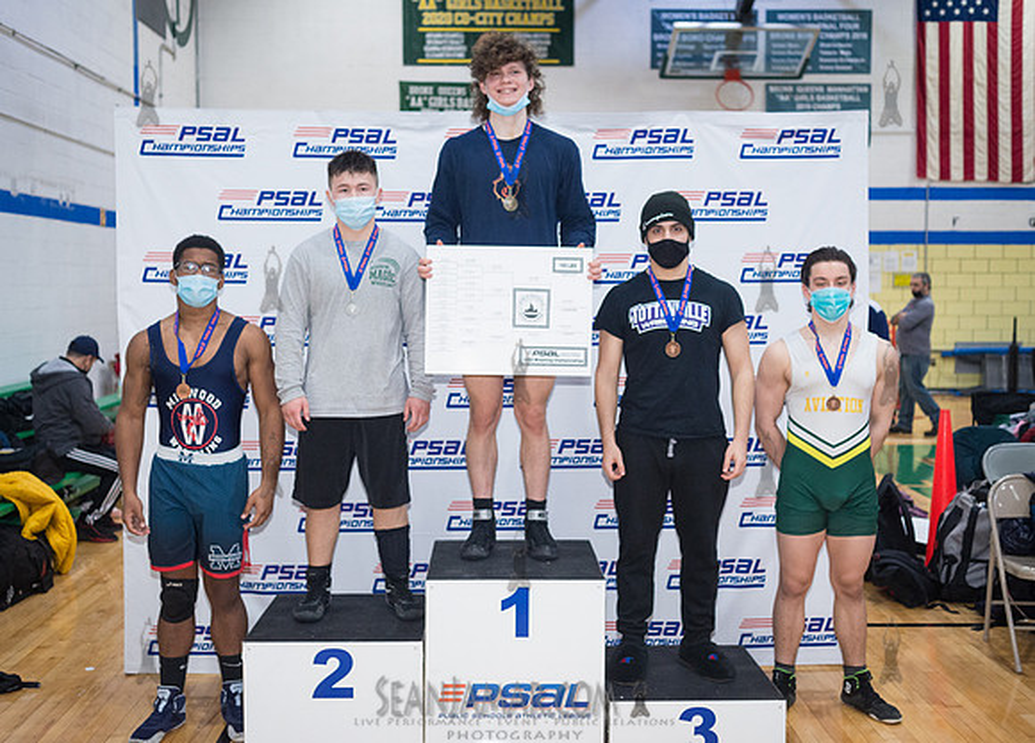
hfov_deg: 48.7
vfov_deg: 35.9
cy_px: 353
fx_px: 1144
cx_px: 520
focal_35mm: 39
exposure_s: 1/400
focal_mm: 35
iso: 4000
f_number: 3.5
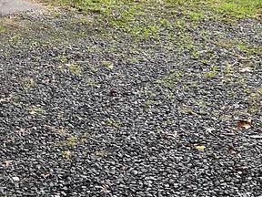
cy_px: -130
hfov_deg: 18.1
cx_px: -58
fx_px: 780
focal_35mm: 103
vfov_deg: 13.3
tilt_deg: +0.4
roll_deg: +1.0
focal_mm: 3
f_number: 1.8
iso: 40
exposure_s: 1/122
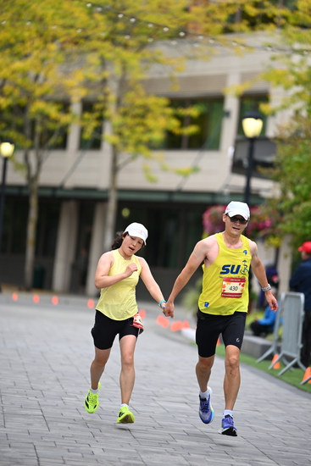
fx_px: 2590
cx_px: 156
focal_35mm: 200
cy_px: 233
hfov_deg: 6.9
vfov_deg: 10.3
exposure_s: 1/2000
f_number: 2.8
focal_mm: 200
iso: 640
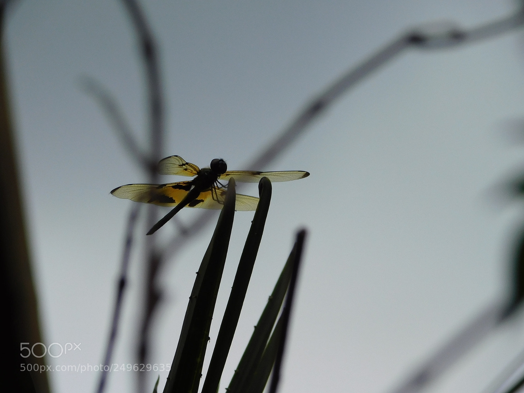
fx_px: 7796
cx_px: 262
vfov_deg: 2.9
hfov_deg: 3.8
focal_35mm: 515
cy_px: 196
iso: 125
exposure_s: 1/640
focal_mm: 91.2
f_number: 6
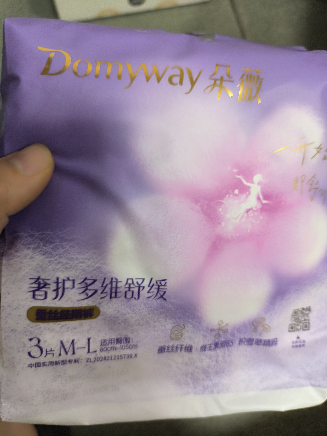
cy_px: 218
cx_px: 164
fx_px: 289
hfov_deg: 58.9
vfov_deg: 73.9
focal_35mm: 23
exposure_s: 1/33.3
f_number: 1.79
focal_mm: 4.69
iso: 595
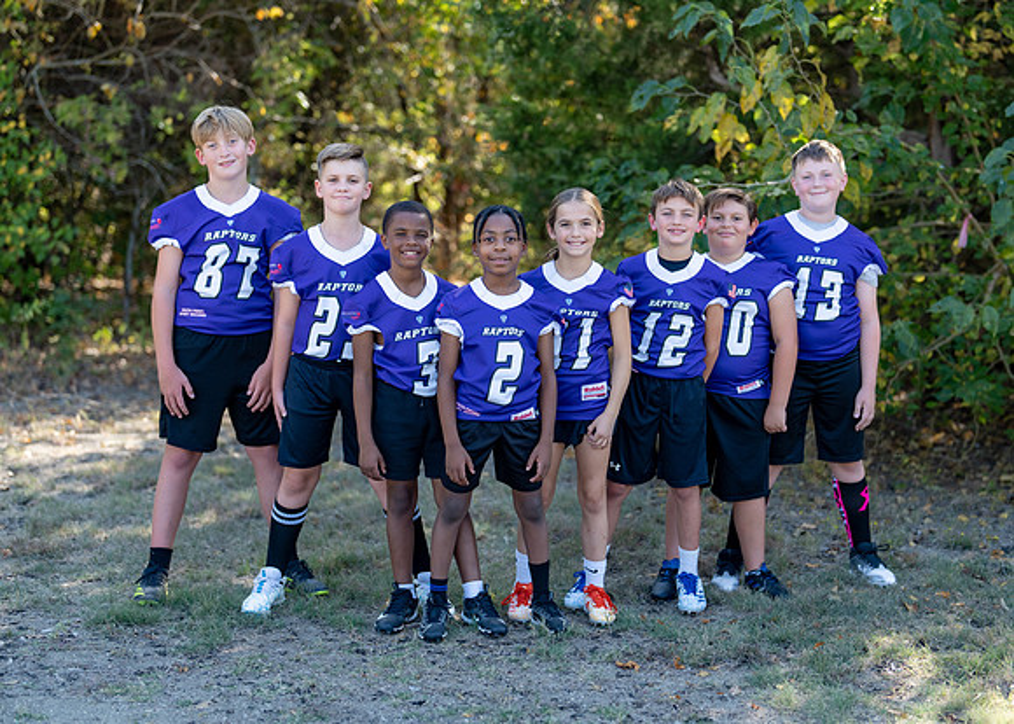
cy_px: 373
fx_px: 1712
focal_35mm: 59
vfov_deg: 23.9
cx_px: 560
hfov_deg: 33.0
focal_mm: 50
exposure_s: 1/1000
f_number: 1.6
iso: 100
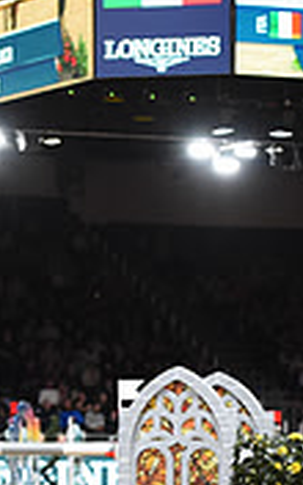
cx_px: 642
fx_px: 3818
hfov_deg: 4.5
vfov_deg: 7.3
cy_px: 411
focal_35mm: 289
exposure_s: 1/800
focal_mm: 86
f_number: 3.5
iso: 5000
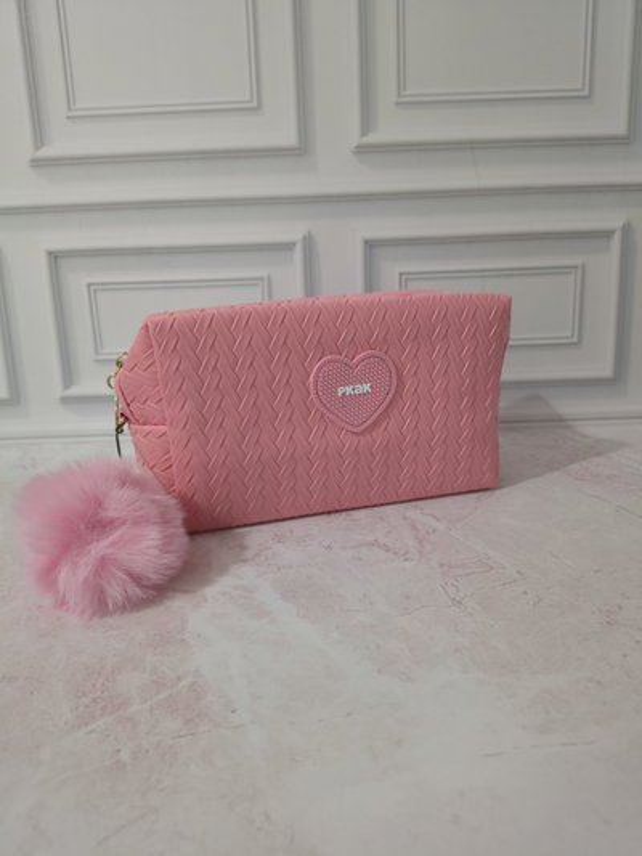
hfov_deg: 56.8
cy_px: 428
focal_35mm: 24
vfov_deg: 71.6
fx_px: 593
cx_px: 321
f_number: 1.8
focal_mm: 5.56
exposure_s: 1/50
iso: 691
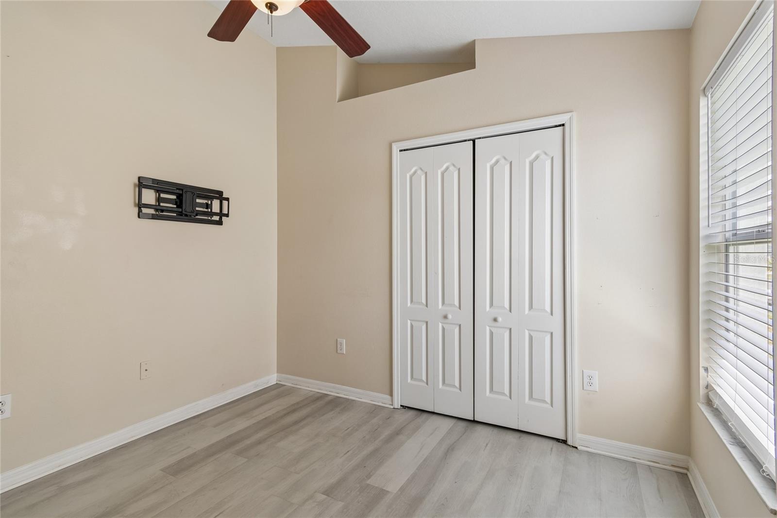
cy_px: 259
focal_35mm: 16
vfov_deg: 73.7
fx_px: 345
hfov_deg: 96.7
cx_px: 388
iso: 100
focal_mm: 11
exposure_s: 1/25
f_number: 7.1
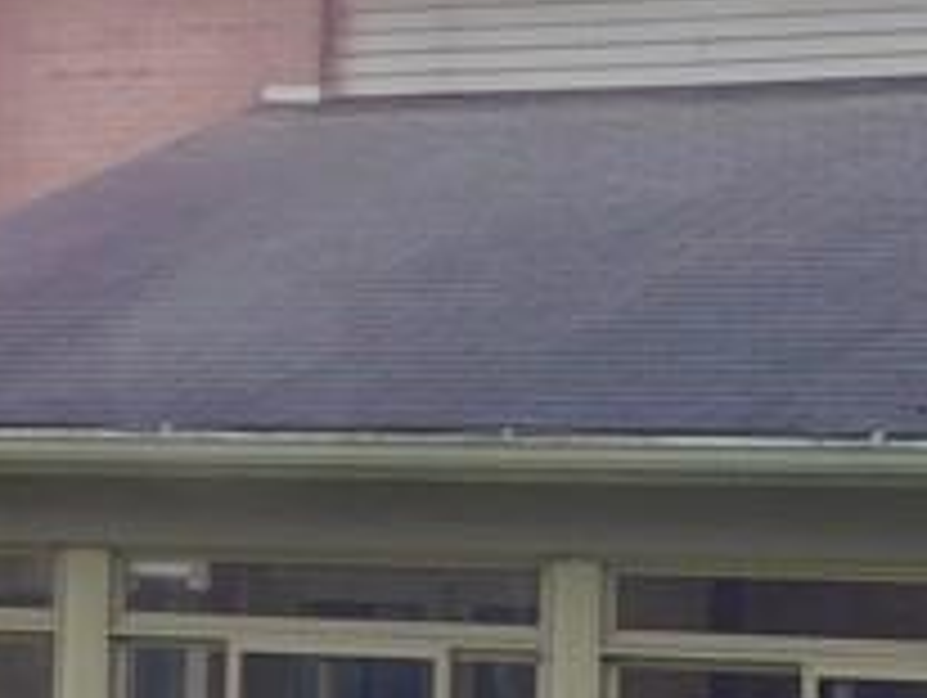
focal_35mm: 139
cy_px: 450
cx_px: 680
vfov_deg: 10.7
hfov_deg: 14.1
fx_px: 3727
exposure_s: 1/160
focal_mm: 4.9
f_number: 3.2
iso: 125
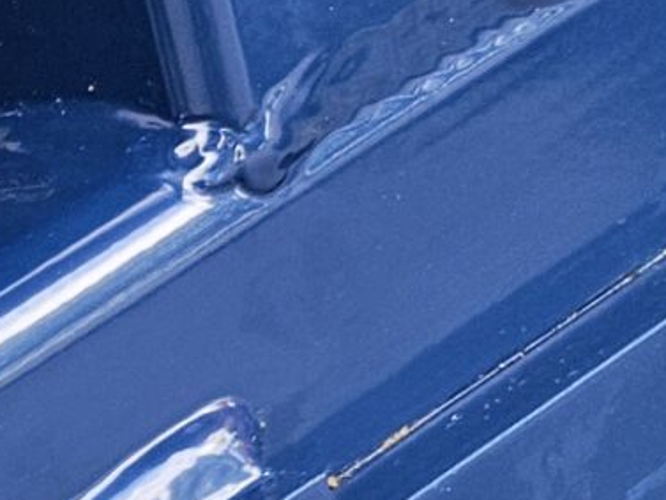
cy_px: 1318
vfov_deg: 8.5
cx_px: -957
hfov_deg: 10.7
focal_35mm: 156
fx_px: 3002
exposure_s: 1/180
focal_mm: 5.4
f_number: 1.8
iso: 80
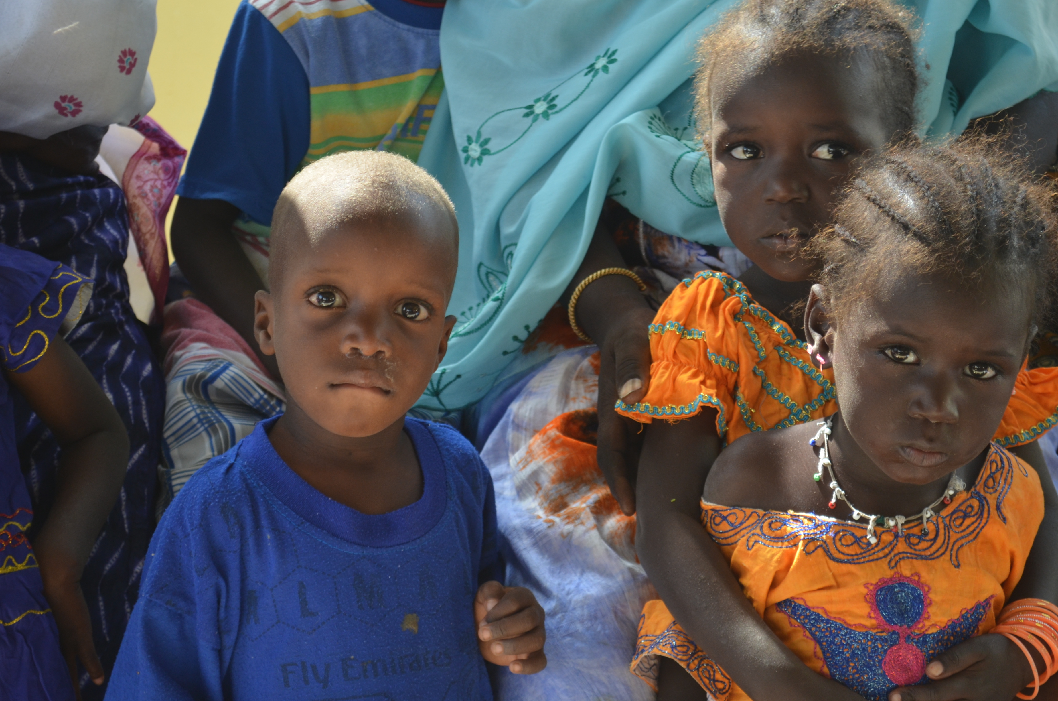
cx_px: 529
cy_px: 350
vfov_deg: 16.5
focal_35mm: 82
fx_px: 2420
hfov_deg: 24.7
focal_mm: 55
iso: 400
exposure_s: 1/80
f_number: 5.6
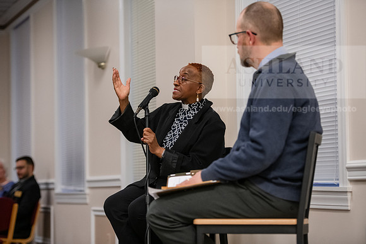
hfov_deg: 20.4
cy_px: 122
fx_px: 1017
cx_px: 183
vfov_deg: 13.7
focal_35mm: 100
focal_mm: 100
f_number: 2.8
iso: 3200
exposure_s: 1/250
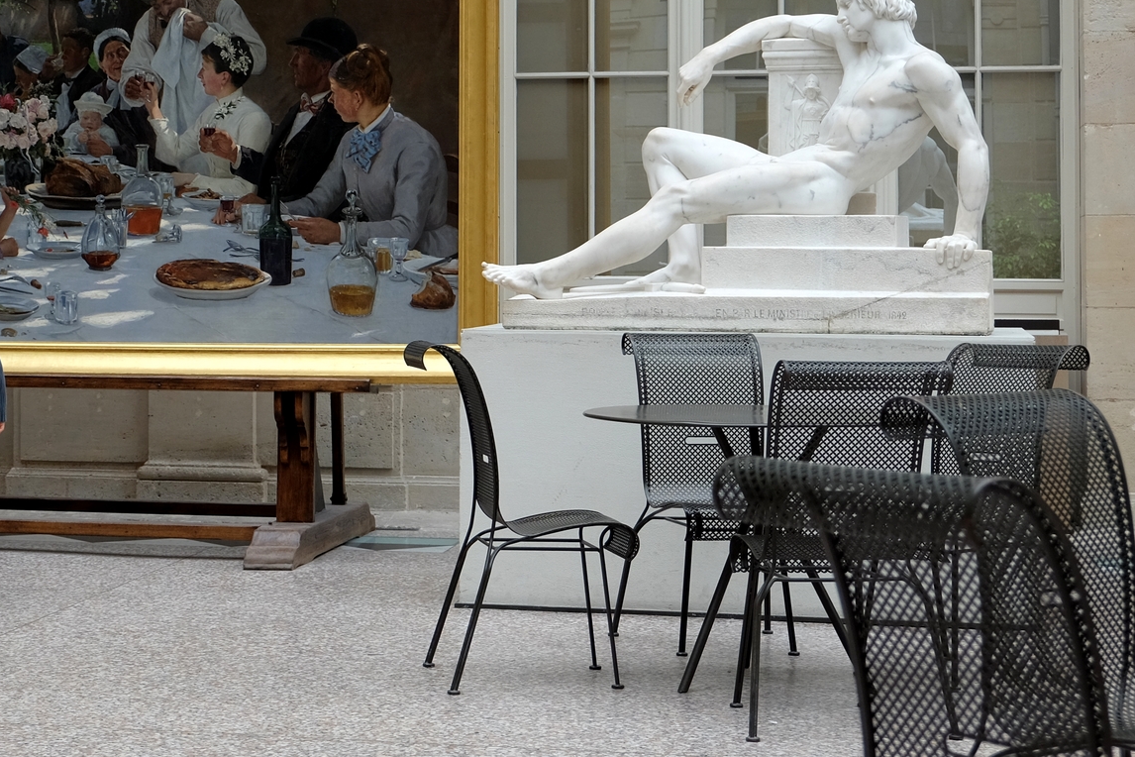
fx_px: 2585
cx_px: 159
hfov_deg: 24.2
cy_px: 188
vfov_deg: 16.6
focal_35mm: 82
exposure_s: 1/160
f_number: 4
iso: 400
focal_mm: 31.5
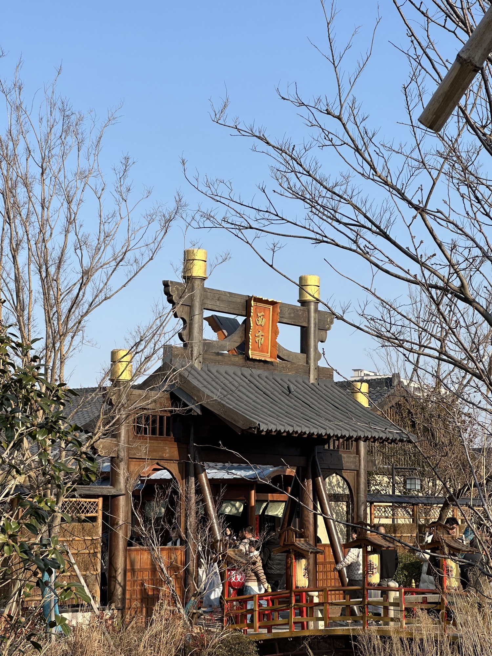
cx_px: 246
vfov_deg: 25.3
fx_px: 1459
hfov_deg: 19.1
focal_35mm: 77
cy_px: 328
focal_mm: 9
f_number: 2.8
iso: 32
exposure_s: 1/570
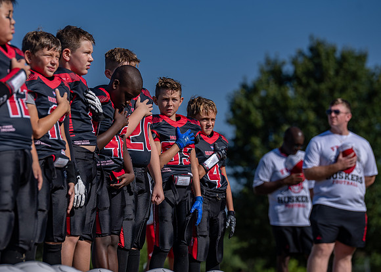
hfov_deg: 9.4
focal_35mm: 215
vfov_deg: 6.7
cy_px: 136
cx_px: 180
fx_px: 2321
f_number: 5
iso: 100
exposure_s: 1/1250
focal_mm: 197
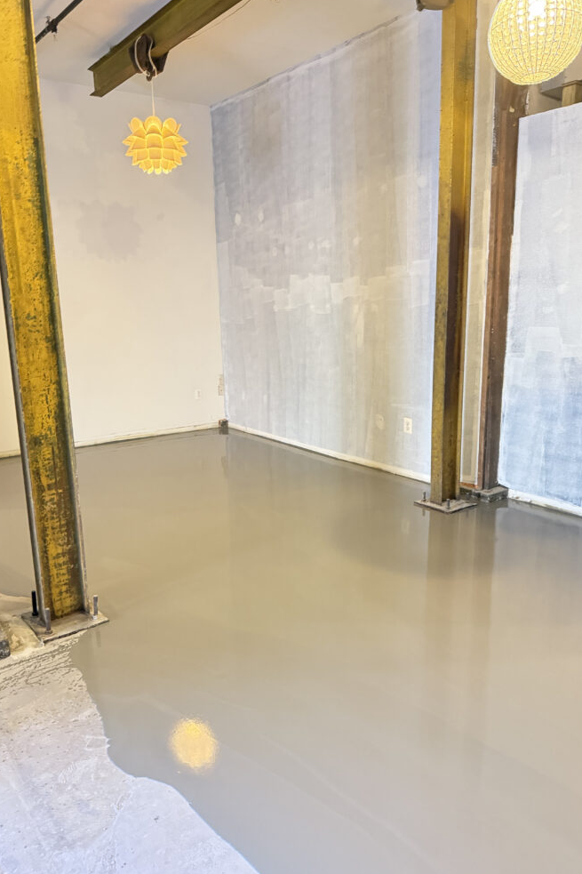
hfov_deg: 49.5
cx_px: 286
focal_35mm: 26
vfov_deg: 69.4
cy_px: 449
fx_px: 631
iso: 1000
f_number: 1.78
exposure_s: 1/40
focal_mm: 6.76
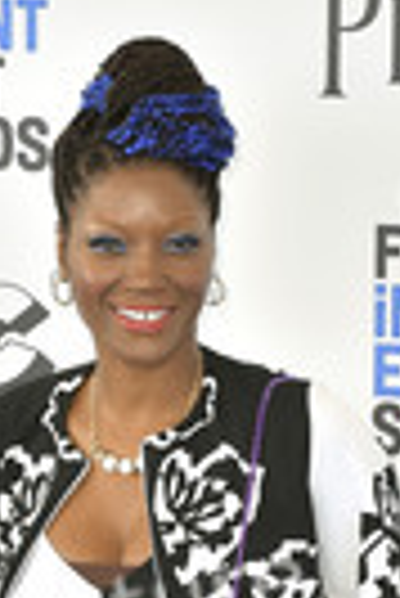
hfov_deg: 6.6
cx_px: 222
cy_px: 890
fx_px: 3491
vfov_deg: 9.5
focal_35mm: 210
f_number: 6.3
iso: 500
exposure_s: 1/320
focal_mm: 70
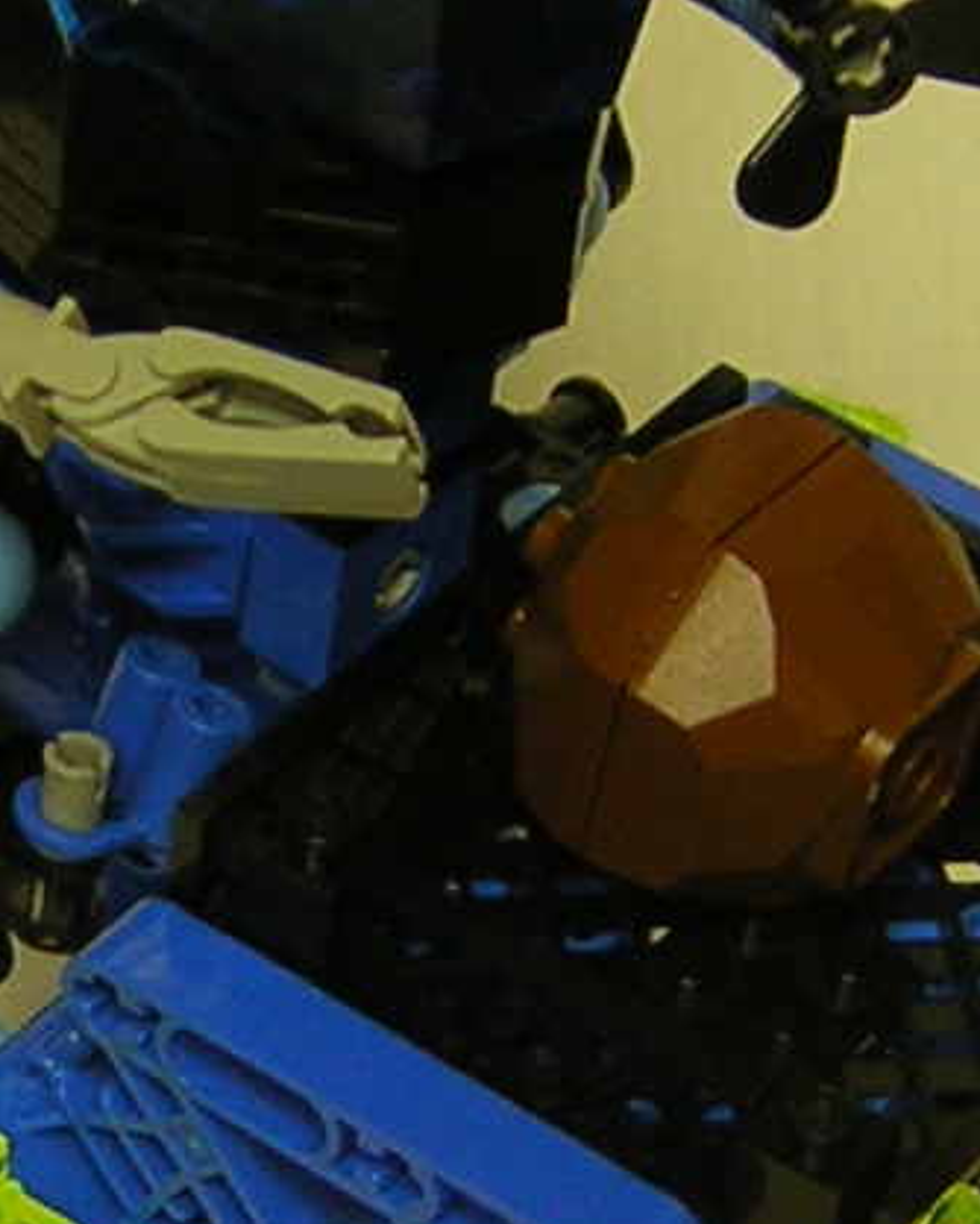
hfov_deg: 8.1
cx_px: 467
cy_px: 748
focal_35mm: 191
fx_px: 6920
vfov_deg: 10.1
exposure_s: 1/6.8
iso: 50
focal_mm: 6.6
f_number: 3.1
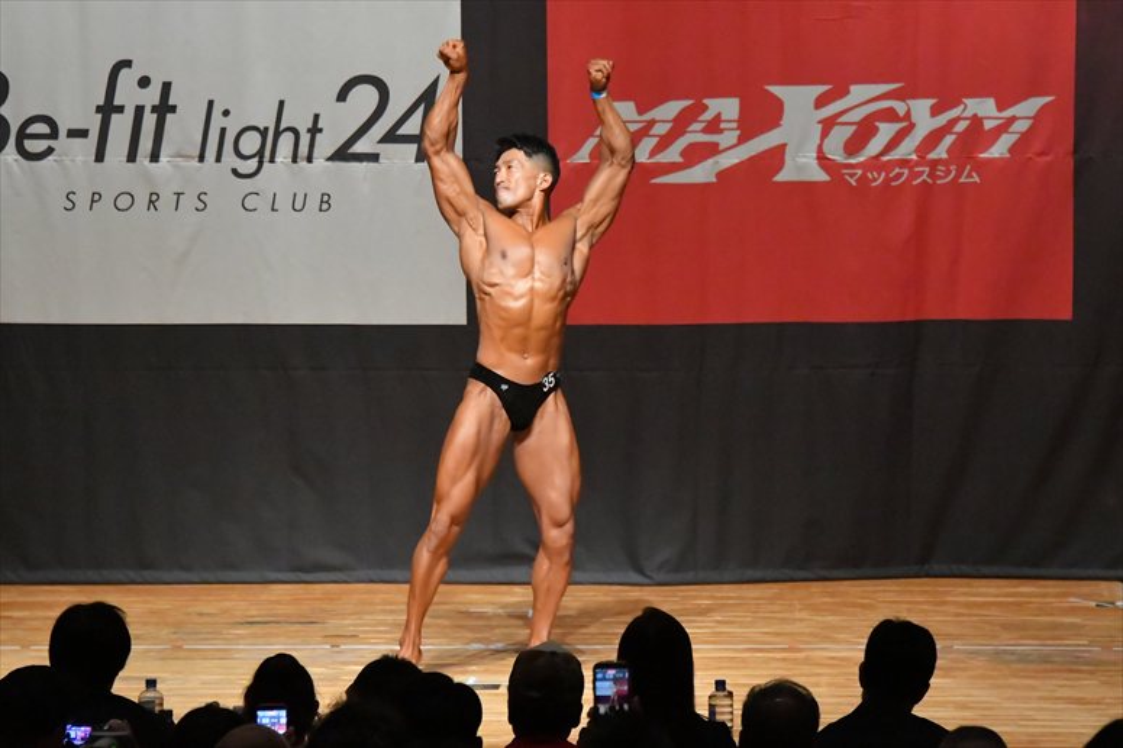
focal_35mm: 225
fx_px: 7015
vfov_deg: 6.1
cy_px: 374
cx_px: 562
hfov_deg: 9.2
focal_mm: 150
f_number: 5.6
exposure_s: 1/400
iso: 12800
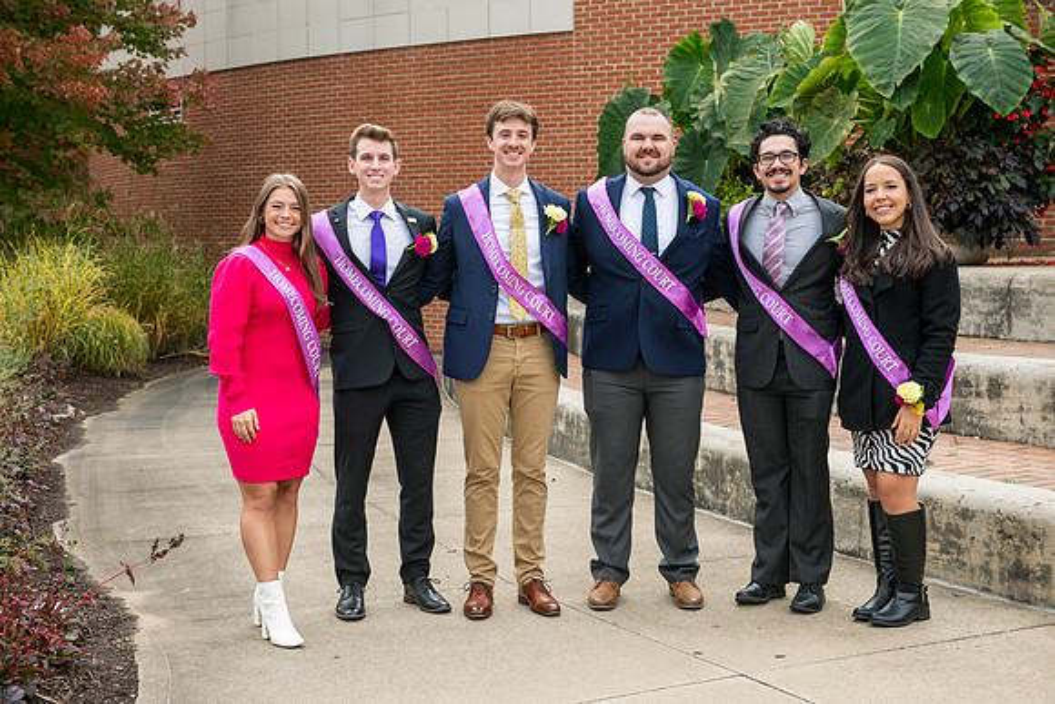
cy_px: 352
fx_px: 1612
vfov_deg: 24.6
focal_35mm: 55
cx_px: 528
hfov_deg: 36.2
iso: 125
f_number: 4.5
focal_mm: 55
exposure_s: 1/320
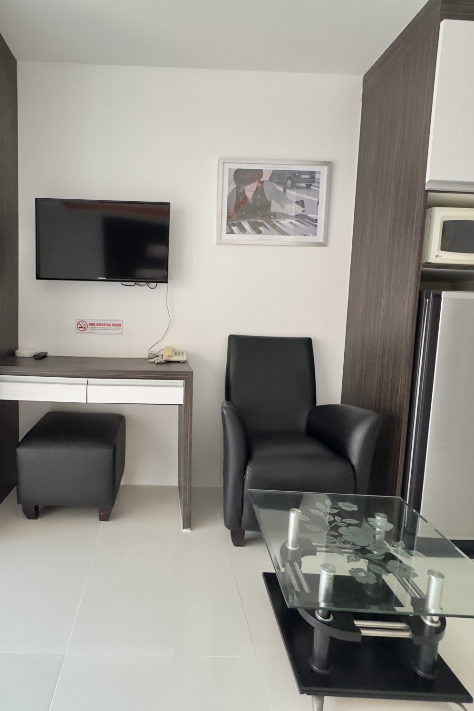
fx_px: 395
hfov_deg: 60.8
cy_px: 348
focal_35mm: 20
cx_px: 167
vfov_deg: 84.0
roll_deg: -1.5
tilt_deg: -3.3
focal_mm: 2.22
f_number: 2.2
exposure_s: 1/60
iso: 640
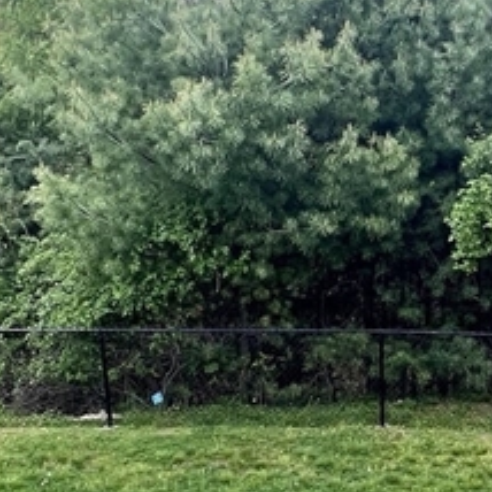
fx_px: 884
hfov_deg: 29.9
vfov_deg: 31.1
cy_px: 262
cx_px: 430
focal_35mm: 55
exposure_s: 1/157
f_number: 1.8
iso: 32
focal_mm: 1.57
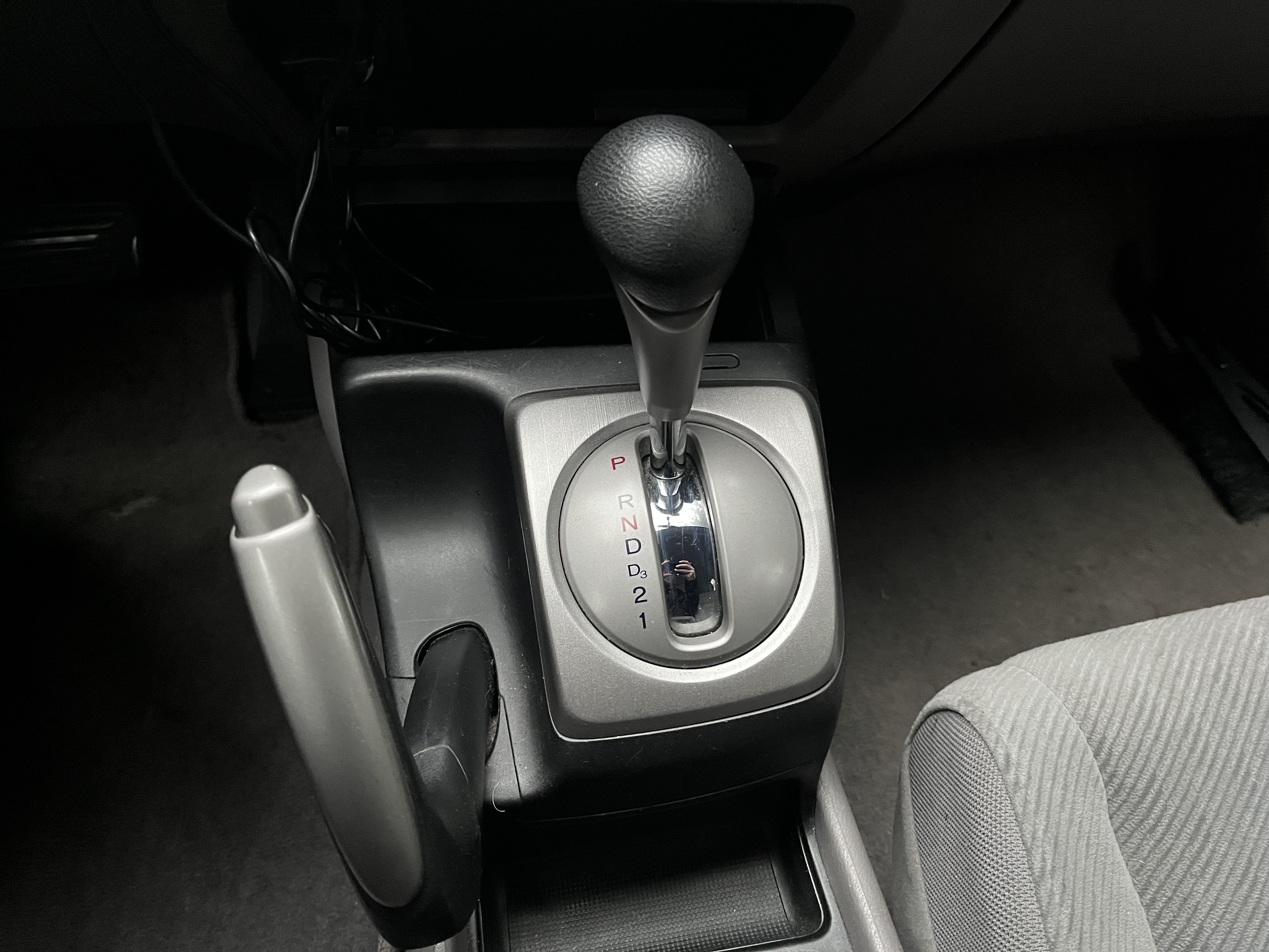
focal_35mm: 26
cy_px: 476
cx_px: 634
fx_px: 953
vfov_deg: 53.1
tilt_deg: -51.5
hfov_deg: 67.3
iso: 640
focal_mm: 5.1
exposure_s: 1/40
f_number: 1.6
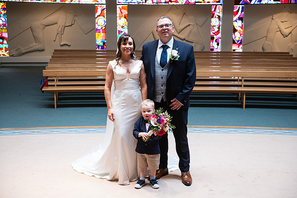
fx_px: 396
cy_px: 99
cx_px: 148
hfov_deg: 41.1
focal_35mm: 48
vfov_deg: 28.1
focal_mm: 48
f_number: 3.5
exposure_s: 1/160
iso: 800
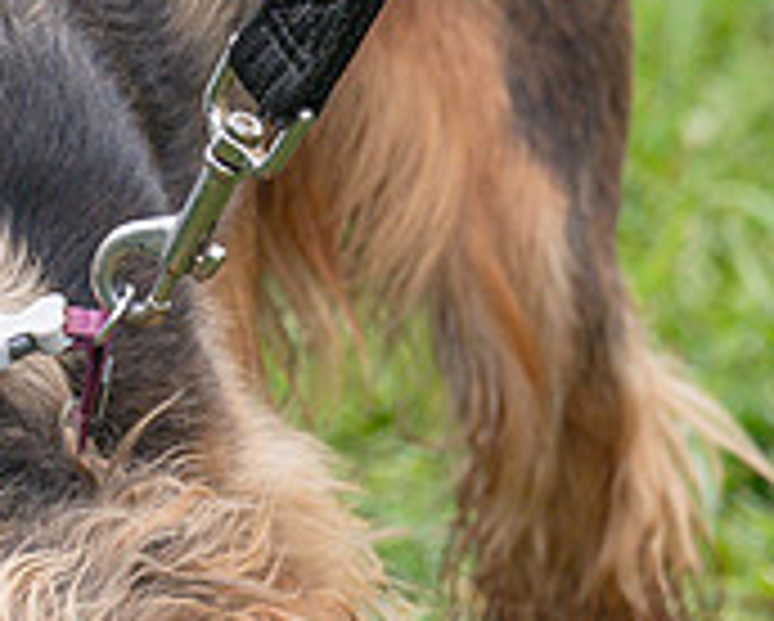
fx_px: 13508
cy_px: 1368
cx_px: -54
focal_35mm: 589
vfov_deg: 2.6
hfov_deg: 3.3
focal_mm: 94
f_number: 4
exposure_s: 1/1250
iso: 400
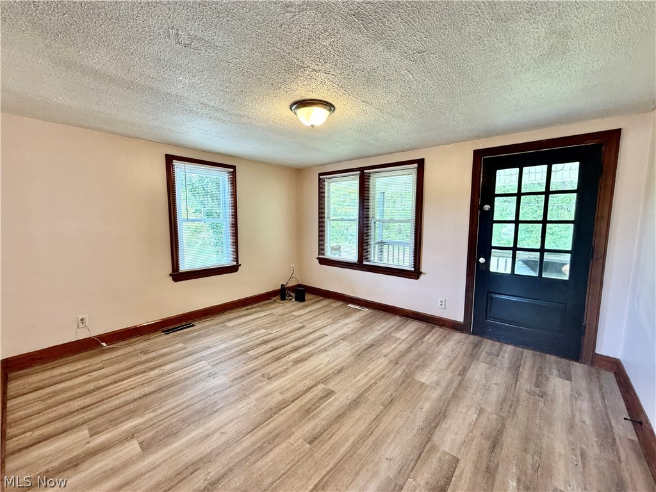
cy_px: 246
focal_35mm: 14
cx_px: 328
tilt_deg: -5.5
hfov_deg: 102.1
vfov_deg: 85.7
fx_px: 265
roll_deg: +0.1
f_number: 2.2
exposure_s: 1/60
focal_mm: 2.22
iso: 200
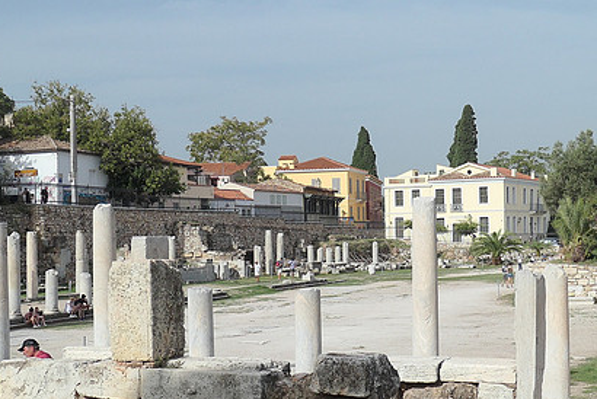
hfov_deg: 34.3
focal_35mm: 58
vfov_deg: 23.4
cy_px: 235
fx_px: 962
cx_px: 367
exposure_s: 1/2500
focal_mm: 10.1
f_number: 4
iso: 200
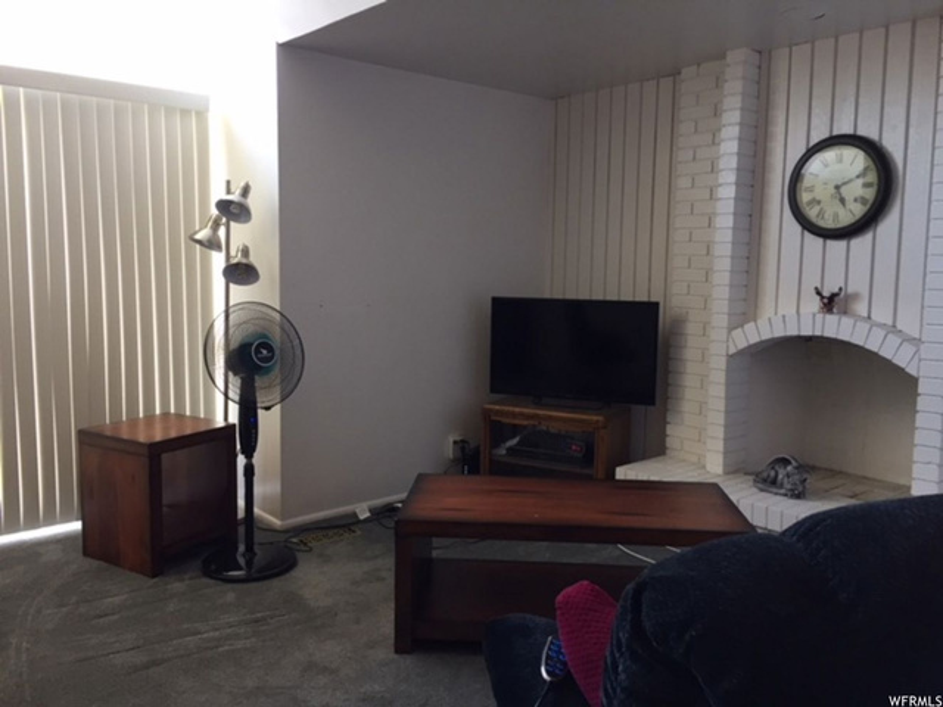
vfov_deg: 48.2
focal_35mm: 29
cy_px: 354
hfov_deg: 61.7
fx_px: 790
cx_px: 472
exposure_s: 1/30
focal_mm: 4.15
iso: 64
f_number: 2.2
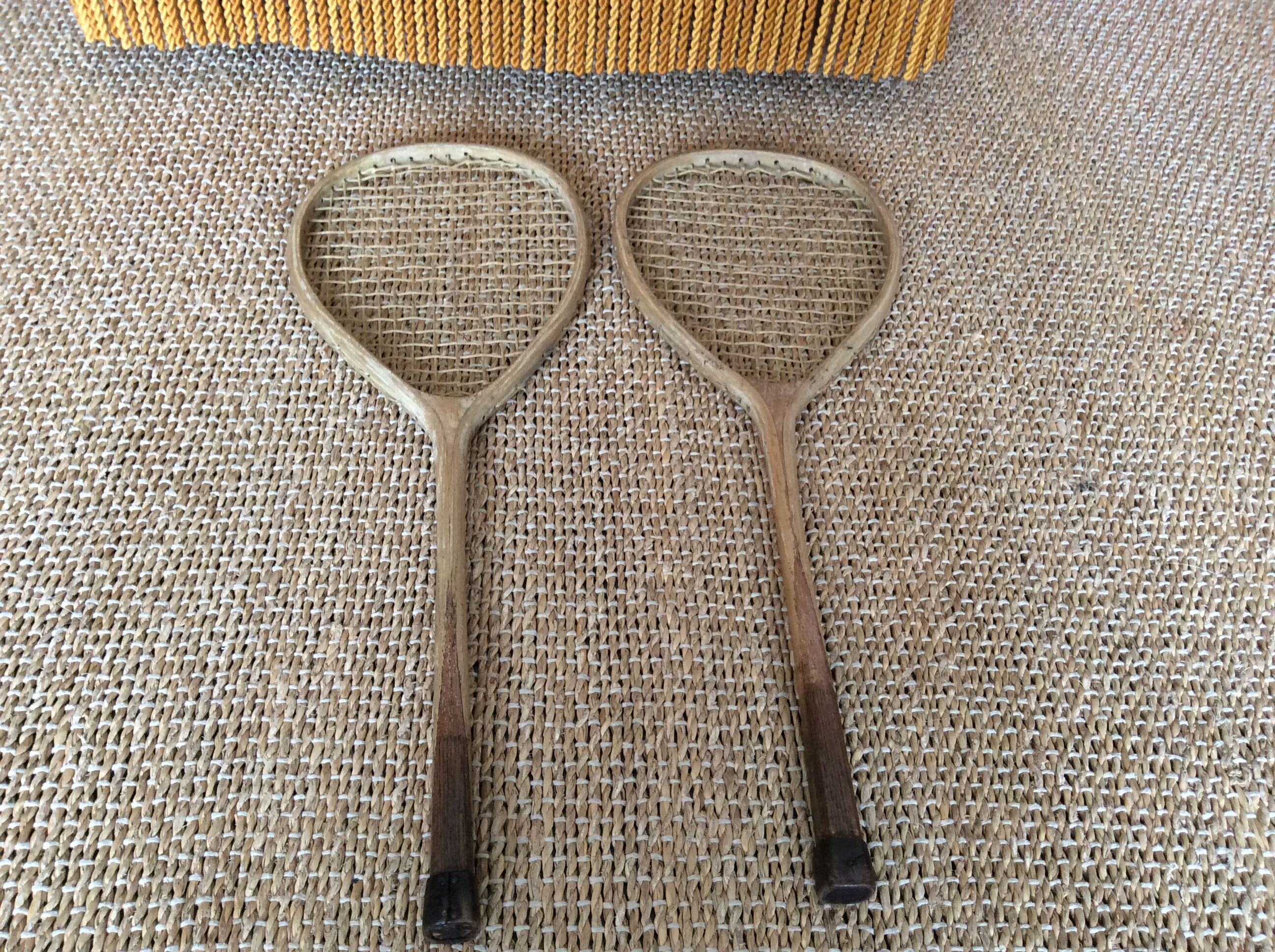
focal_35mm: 32
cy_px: 476
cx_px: 638
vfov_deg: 44.1
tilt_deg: -50.0
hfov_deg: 56.9
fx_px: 1177
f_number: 2.4
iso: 100
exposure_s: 1/25
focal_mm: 3.3
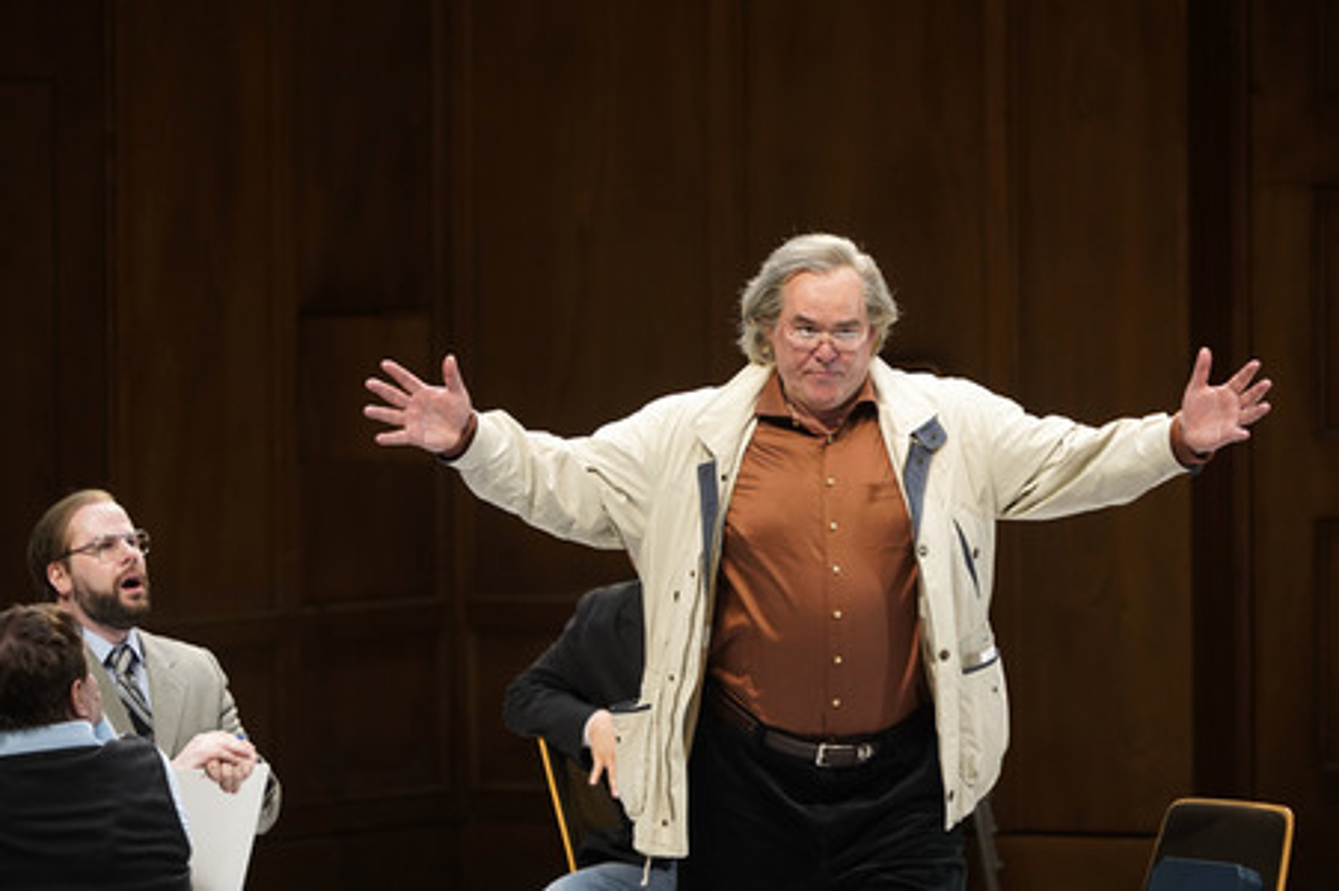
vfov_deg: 3.4
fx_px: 14866
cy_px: 446
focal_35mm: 400
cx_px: 670
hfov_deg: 5.2
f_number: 6.3
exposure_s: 1/200
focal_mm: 400
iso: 3200
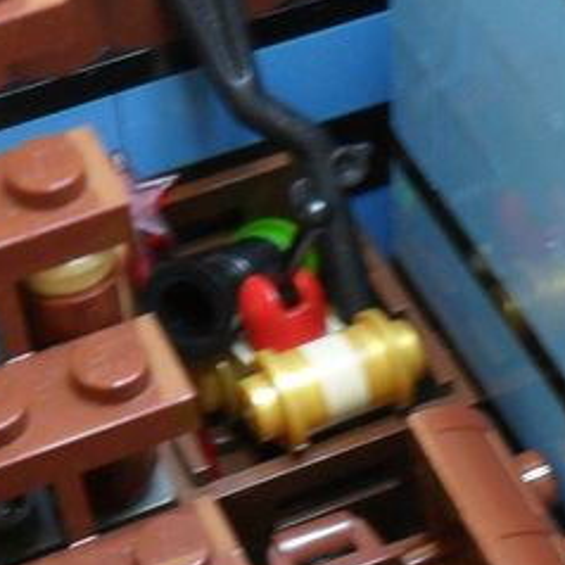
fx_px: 1920
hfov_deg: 16.6
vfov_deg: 16.4
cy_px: 548
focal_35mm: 104
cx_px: 425
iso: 200
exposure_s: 1/1.43
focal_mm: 6.2
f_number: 2.8
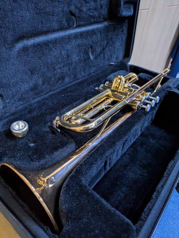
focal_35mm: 25
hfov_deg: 54.9
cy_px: 119
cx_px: 90
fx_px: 172
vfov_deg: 69.4
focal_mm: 5.43
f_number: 1.89
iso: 715
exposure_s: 1/16.7
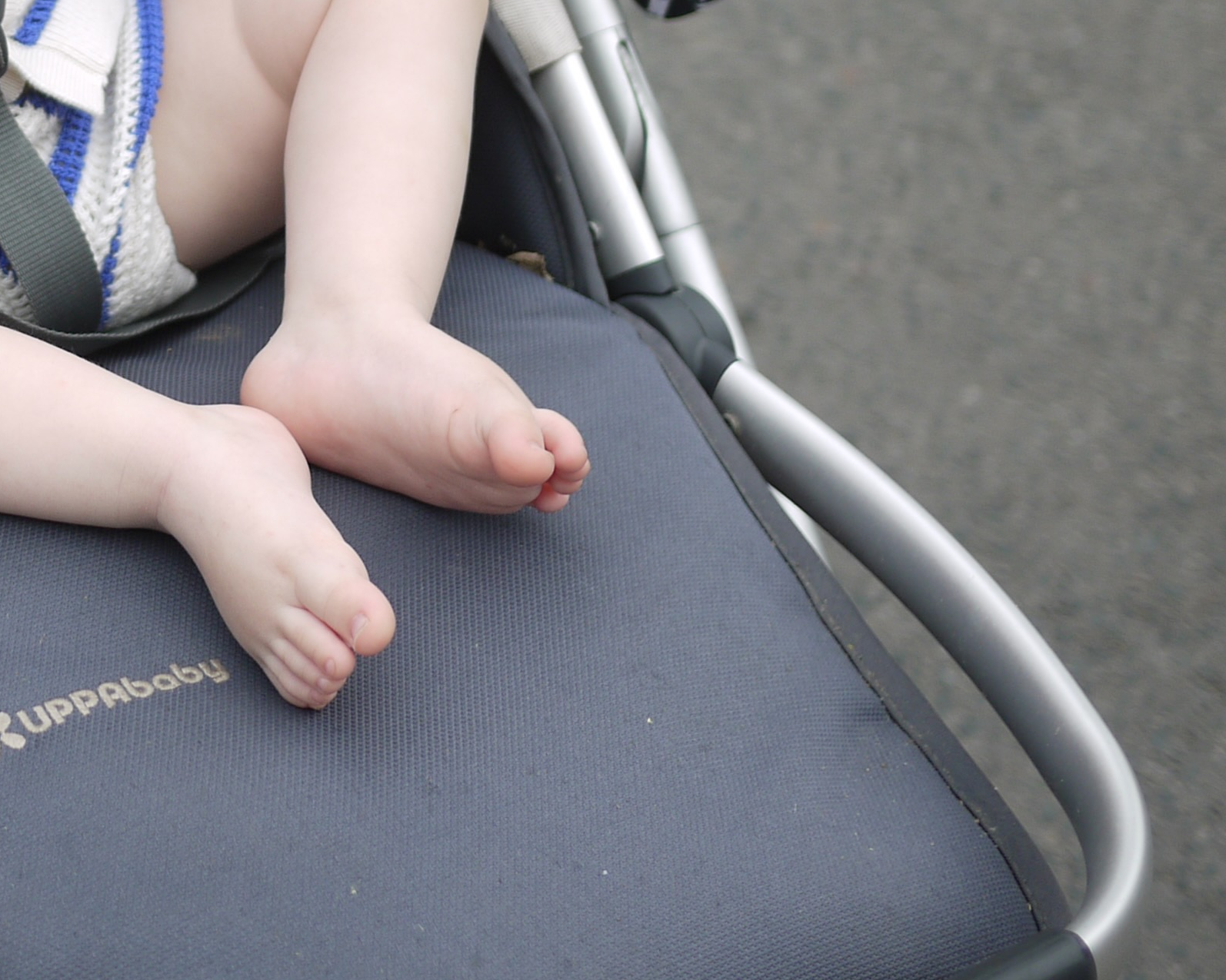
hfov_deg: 18.9
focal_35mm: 98
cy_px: -28
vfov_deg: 15.4
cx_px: -79
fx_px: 3556
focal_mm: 20
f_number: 1.8
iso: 100
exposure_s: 1/800
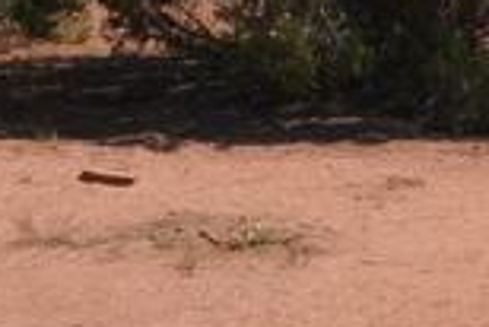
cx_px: 832
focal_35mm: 140
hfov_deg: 13.4
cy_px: -165
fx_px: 1903
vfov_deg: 9.5
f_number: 10
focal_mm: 24
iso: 100
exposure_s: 1/200
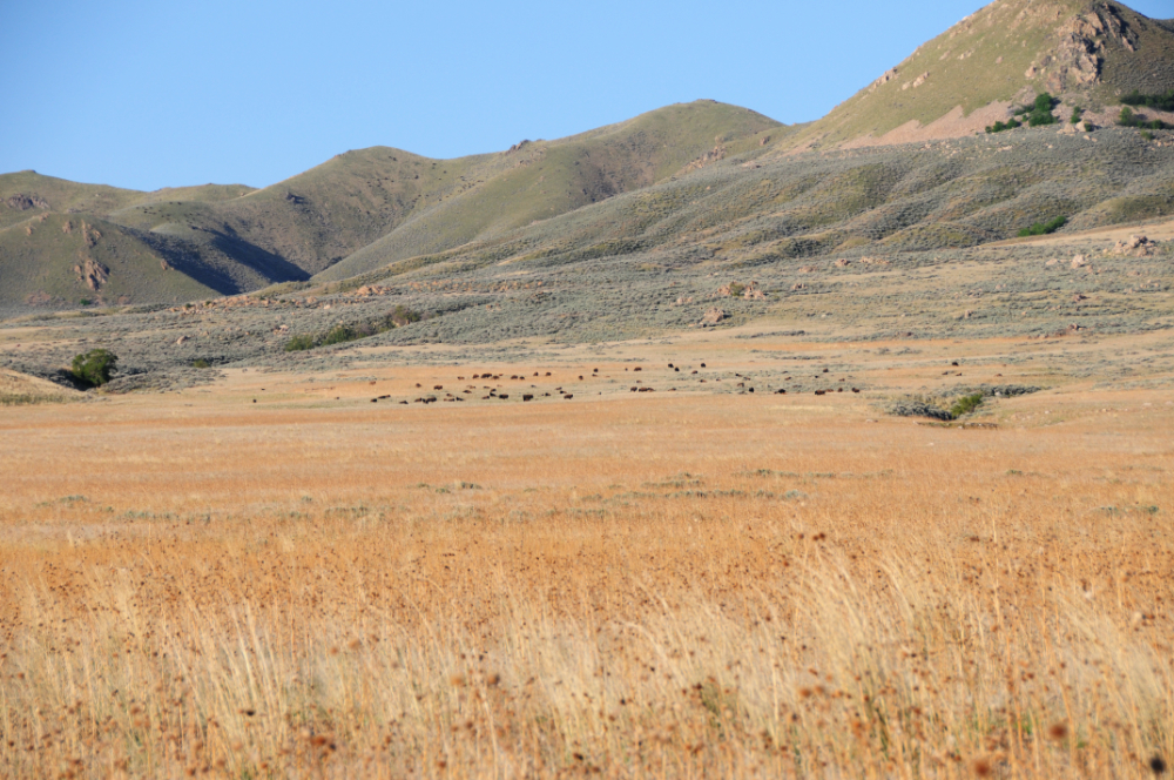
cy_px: 390
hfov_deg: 14.4
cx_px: 587
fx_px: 4641
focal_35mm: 142
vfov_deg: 9.6
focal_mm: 95
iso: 320
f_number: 8
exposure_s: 1/800
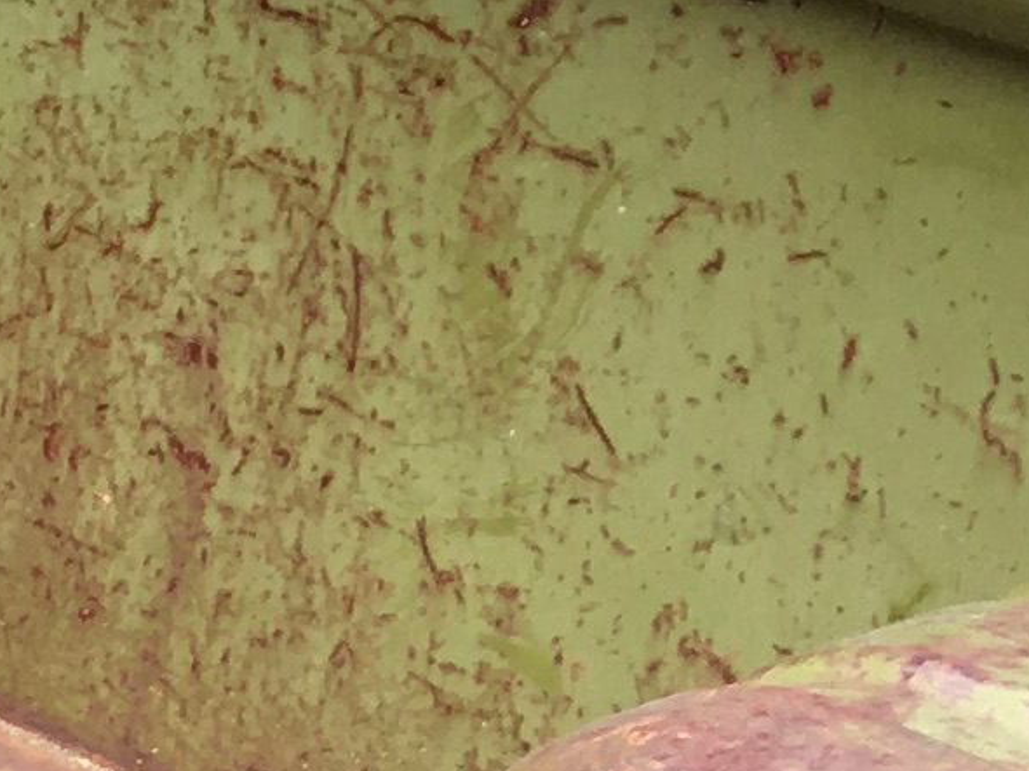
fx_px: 5885
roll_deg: +1.6
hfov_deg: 8.3
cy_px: 1237
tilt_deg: -30.2
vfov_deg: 7.3
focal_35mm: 198
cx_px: -2164
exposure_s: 1/120
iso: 25
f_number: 2.2
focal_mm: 4.15
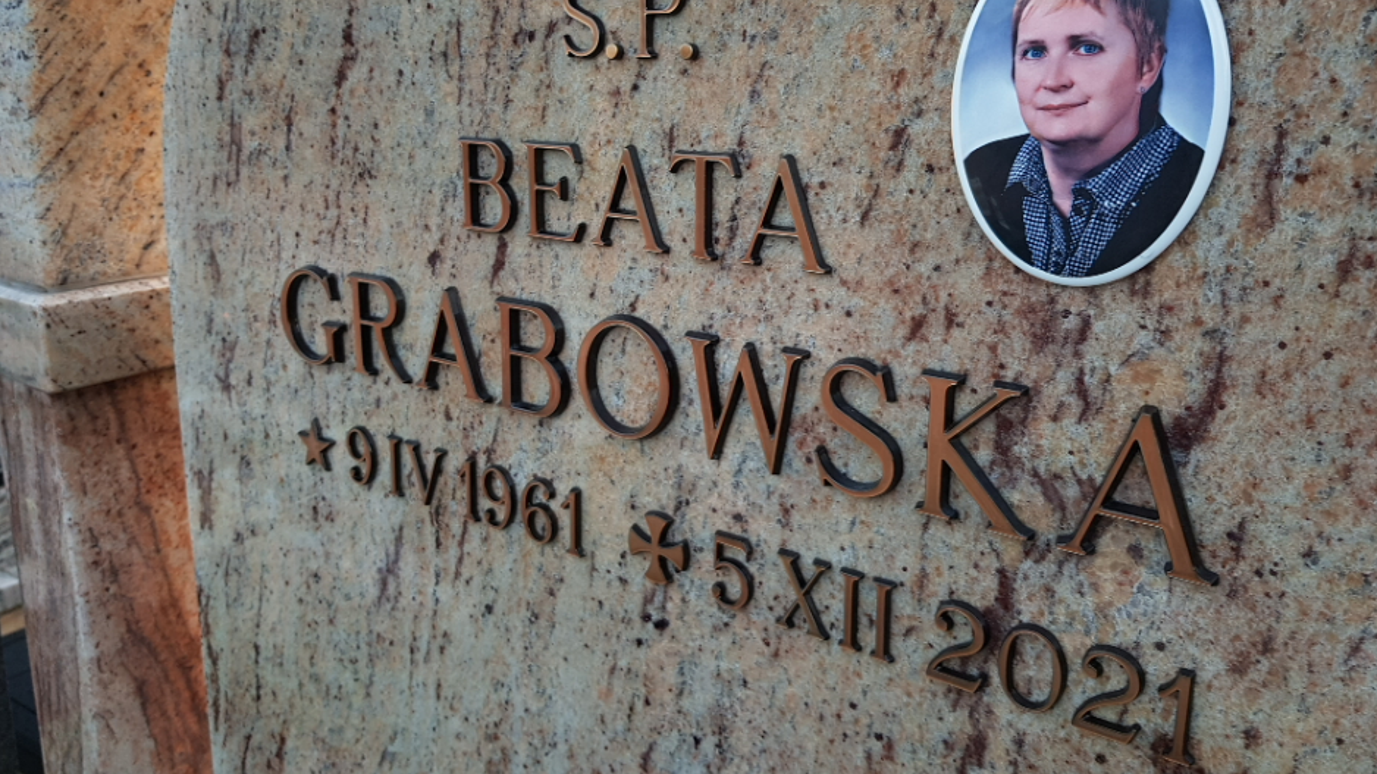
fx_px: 1059
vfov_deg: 39.9
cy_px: 301
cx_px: 693
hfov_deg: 66.1
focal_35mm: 29
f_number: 1.7
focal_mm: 4.2
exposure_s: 1/50
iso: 50
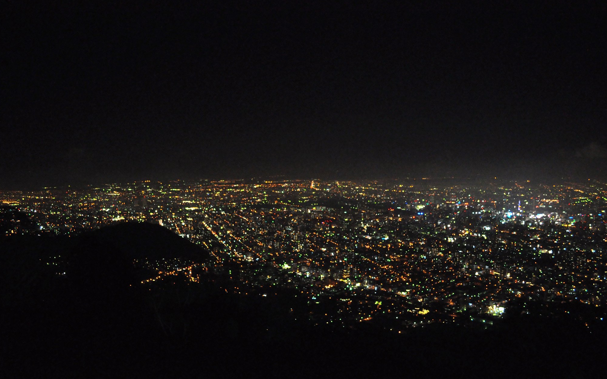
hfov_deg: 66.5
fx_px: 463
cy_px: 199
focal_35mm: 28
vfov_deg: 44.5
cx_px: 300
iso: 3200
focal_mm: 18
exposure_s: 1/20
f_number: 3.5
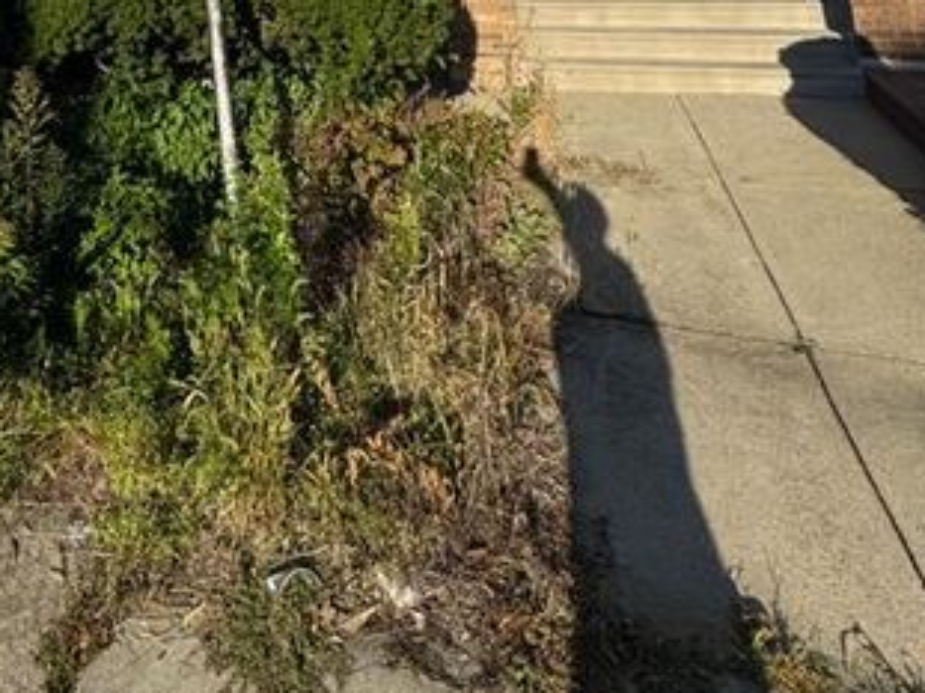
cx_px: 211
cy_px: -222
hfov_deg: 56.5
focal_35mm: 30
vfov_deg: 33.3
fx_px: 801
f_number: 2.2
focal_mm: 2.22
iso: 50
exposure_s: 1/3717
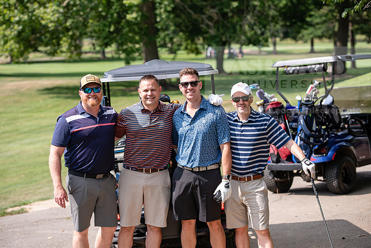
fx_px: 1031
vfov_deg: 13.7
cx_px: 186
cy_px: 124
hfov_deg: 20.4
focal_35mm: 100
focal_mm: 100
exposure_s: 1/1000
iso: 250
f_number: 4
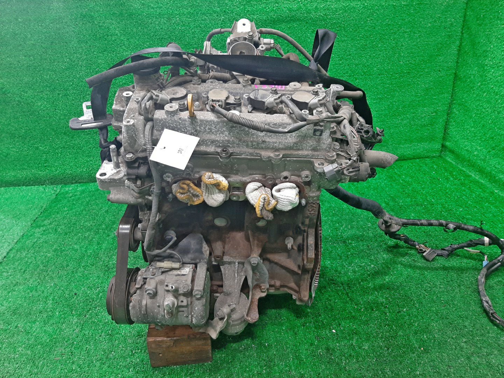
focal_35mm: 26
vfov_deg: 53.1
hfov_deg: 67.3
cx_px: 252
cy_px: 189
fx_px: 379
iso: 170
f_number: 1.7
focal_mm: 3.93
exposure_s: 1/50
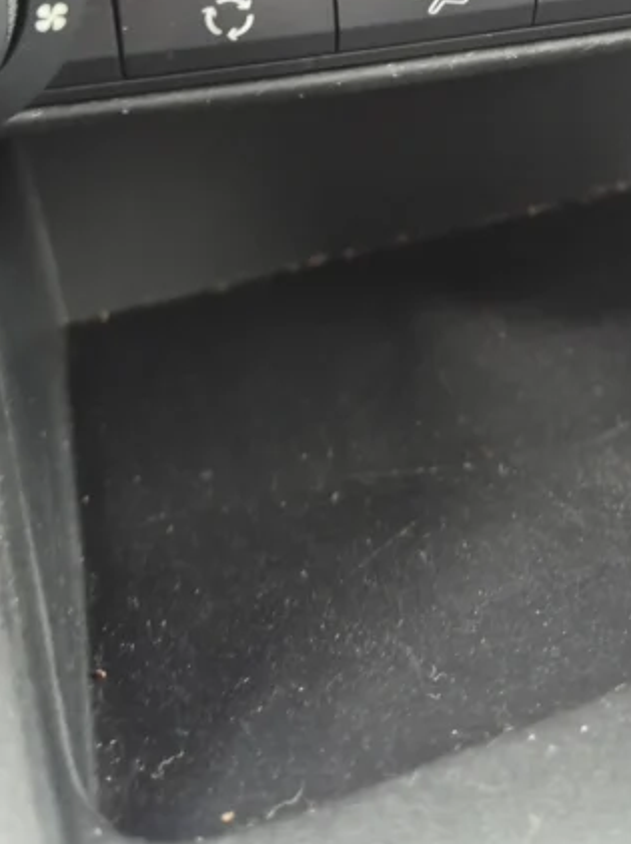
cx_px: 511
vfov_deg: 30.0
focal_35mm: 56
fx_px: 1363
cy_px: -134
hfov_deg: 25.6
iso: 500
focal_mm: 5.4
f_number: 1.8
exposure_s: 1/32
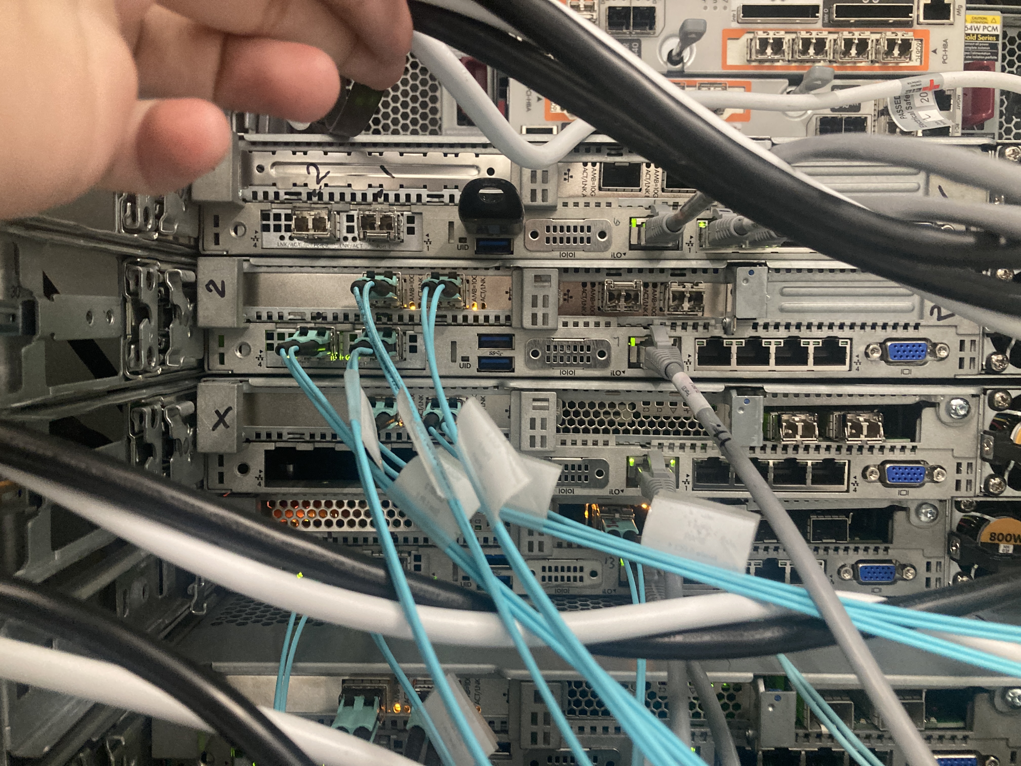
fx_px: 826
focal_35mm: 28
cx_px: 510
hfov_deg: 63.4
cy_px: 383
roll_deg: -2.1
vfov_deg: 49.7
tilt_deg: -5.8
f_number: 1.8
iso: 320
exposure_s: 1/25
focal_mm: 3.99
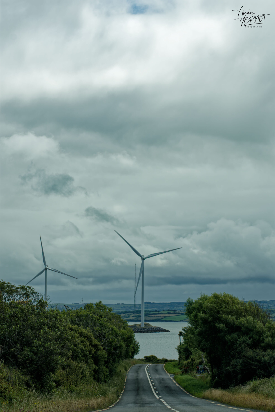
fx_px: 1203
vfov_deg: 19.5
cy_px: 206
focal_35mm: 105
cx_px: 138
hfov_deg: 13.0
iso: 280
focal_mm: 70
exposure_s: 1/1000
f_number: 8
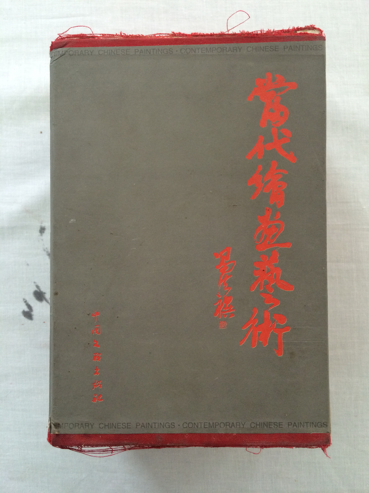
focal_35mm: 29
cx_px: 184
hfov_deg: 48.2
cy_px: 246
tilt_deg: -86.6
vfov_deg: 61.7
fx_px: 412
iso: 200
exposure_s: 1/33
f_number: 2.2
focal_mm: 4.15
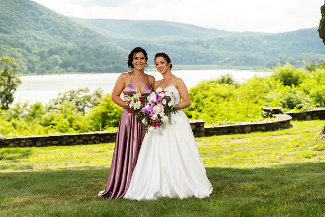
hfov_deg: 28.8
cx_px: 162
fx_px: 632
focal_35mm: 70
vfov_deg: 19.5
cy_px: 108
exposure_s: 1/4000
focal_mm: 70
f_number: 2.8
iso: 1000
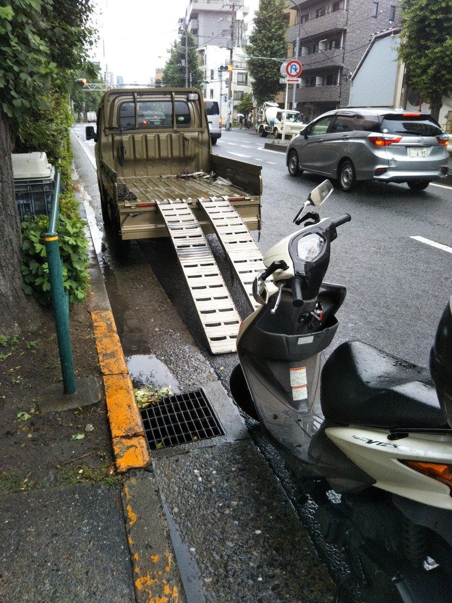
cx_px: 226
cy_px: 302
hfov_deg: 46.8
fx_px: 522
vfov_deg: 60.0
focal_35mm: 30
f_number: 2.2
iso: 55
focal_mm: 4
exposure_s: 1/126
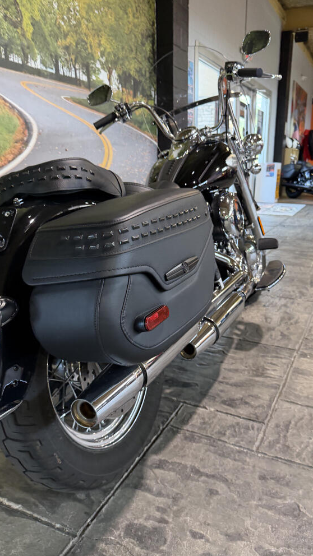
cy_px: 281
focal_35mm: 27
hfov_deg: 42.7
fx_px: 398
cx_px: 186
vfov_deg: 69.9
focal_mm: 6.76
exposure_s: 1/60
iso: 200
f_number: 1.78
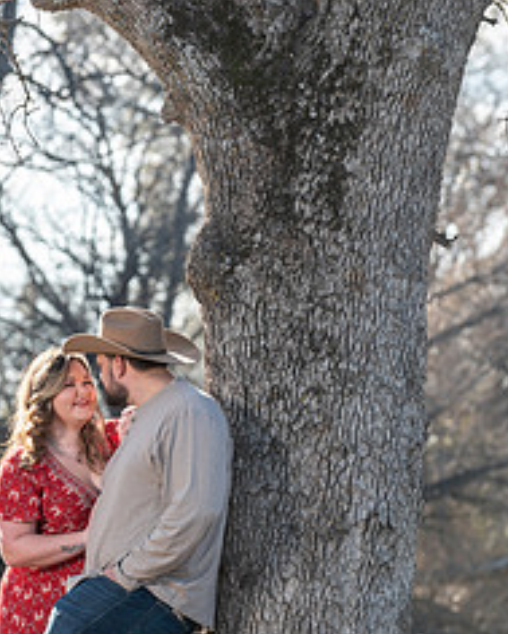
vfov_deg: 5.4
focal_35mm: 358
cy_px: 465
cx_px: 121
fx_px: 6724
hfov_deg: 4.3
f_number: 5.6
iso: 160
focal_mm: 200
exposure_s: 1/250
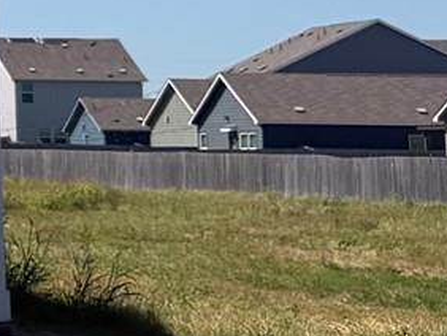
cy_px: -138
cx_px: -827
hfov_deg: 9.3
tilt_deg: +7.7
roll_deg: -1.0
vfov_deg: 8.4
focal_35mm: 174
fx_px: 2249
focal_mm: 6.76
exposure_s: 1/4975
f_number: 1.78
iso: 80
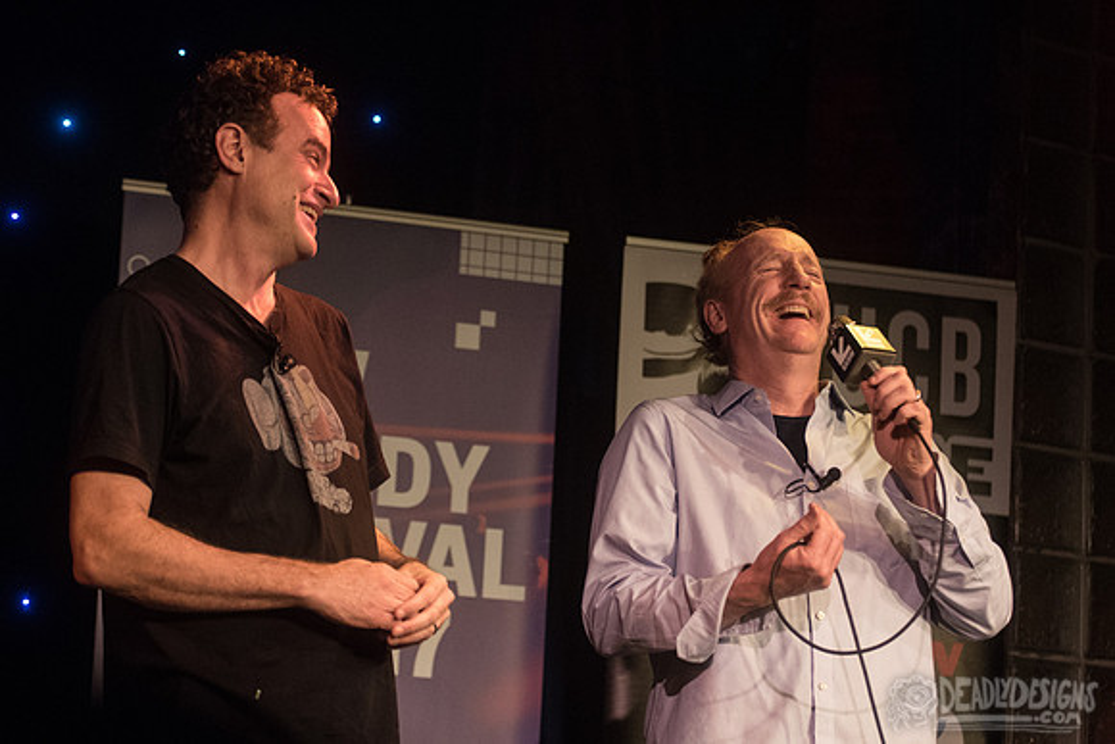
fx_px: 3789
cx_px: 614
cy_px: 295
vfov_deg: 11.2
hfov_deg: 16.7
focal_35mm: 122
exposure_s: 1/400
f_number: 3.2
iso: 2000
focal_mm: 86
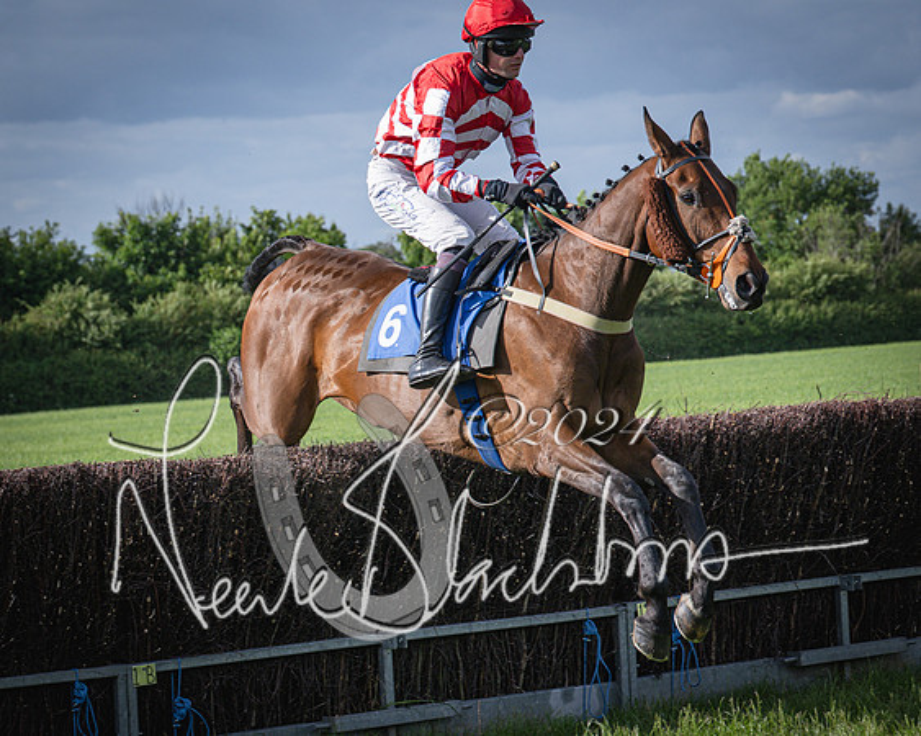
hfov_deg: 13.9
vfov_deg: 11.1
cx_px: 297
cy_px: 431
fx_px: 3775
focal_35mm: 139
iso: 200
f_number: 4.5
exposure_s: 1/1600
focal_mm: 70
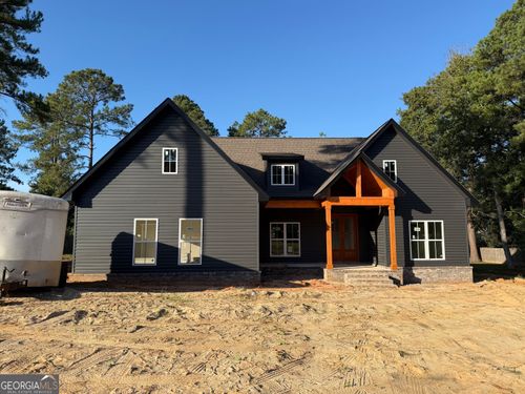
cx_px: 262
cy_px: 197
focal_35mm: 24
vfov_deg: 56.8
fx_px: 364
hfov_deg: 71.6
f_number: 1.78
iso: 80
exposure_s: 1/2801
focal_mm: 6.76
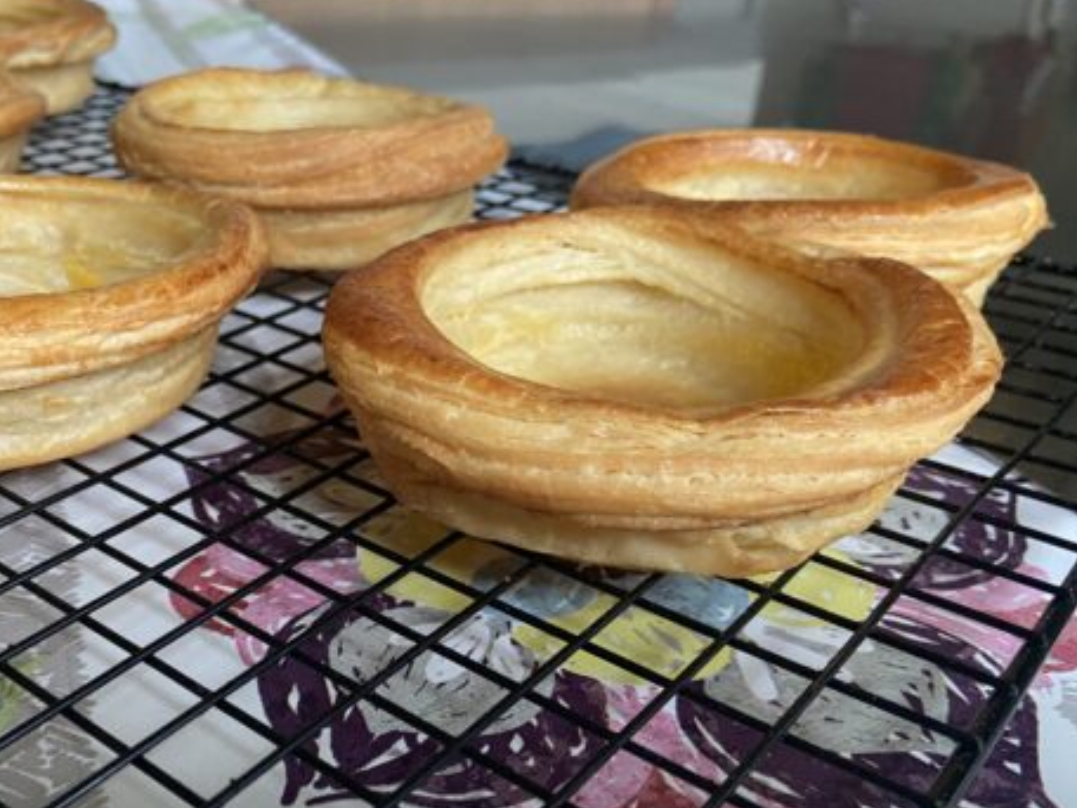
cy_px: 499
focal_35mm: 38
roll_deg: -1.2
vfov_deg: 37.5
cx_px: 365
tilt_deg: -30.1
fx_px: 1182
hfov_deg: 48.2
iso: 250
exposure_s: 1/50
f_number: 1.8
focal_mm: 4.25
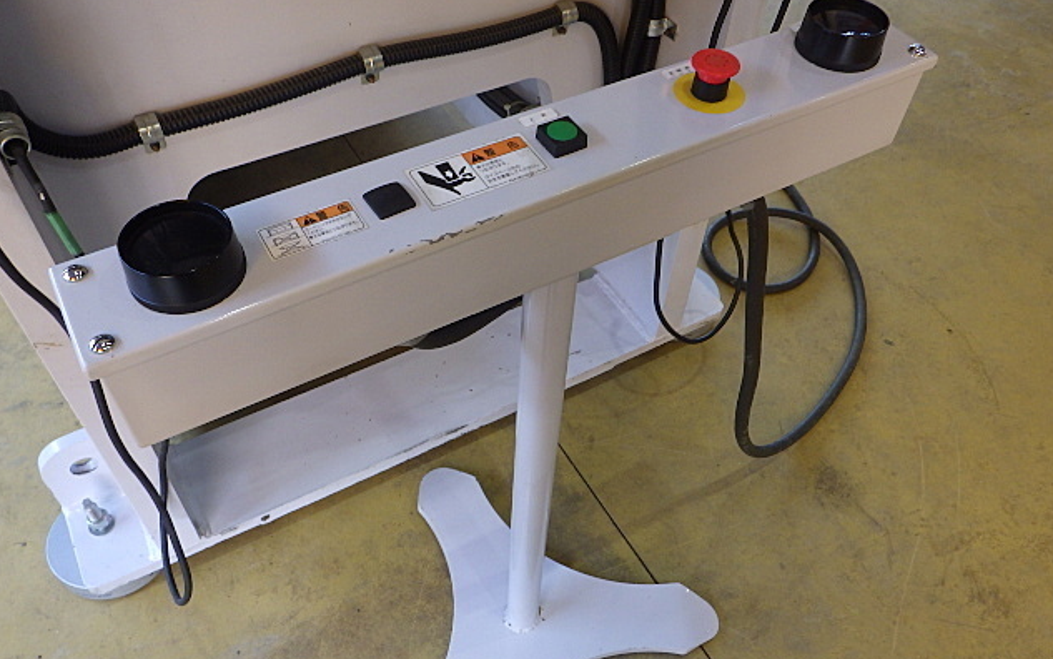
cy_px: 349
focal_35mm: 30
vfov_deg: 41.8
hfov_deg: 62.9
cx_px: 526
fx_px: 861
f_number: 3.5
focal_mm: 5
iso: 200
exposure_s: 1/45
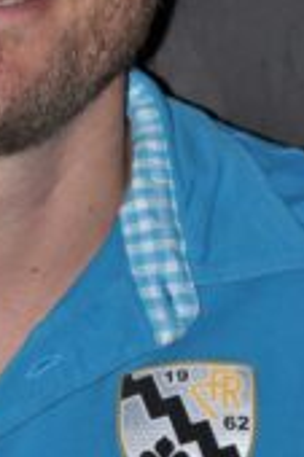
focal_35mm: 325
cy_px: 8
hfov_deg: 4.2
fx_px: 4125
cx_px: 16
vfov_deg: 6.3
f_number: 5.6
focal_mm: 92
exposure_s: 1/60
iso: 400
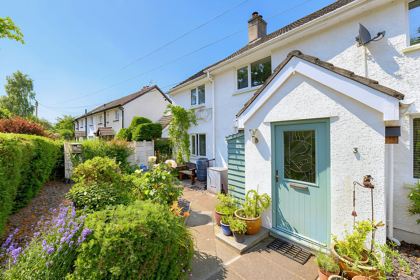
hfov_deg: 104.2
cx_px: 210
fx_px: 163
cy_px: 140
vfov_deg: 81.2
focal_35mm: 14
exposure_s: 1/320
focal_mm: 14
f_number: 9
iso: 250
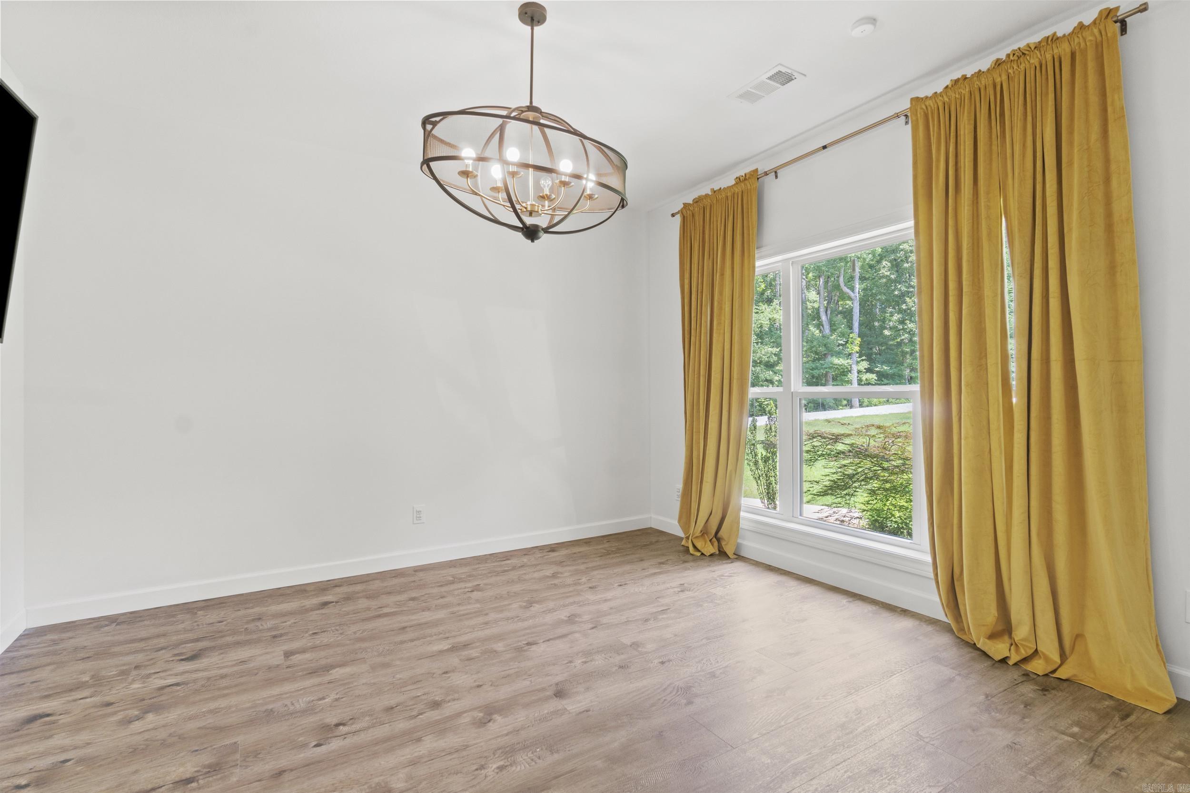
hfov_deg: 95.0
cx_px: 595
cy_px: 396
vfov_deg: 72.0
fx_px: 545
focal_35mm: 16
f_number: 9
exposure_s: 1/3
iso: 250
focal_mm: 11
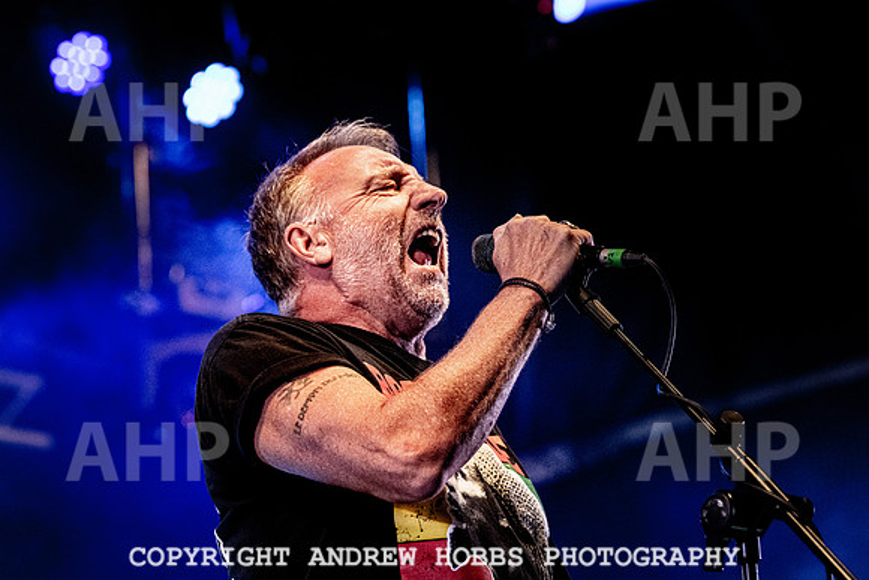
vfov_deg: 9.2
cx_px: 434
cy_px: 290
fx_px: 3622
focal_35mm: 150
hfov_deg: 13.7
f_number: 5
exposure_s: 1/640
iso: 6400
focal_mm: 150
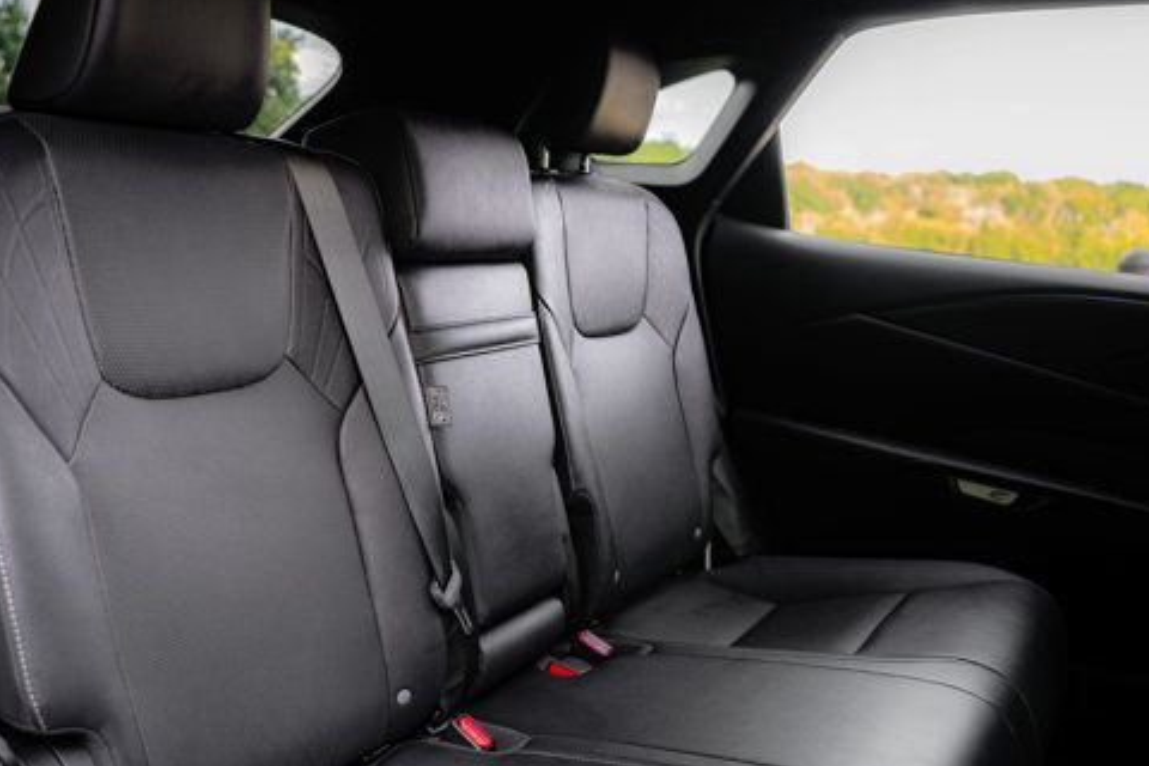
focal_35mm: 32
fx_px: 1021
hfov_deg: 58.0
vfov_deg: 41.0
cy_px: 434
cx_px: 436
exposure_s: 1/250
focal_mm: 24
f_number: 2.8
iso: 500
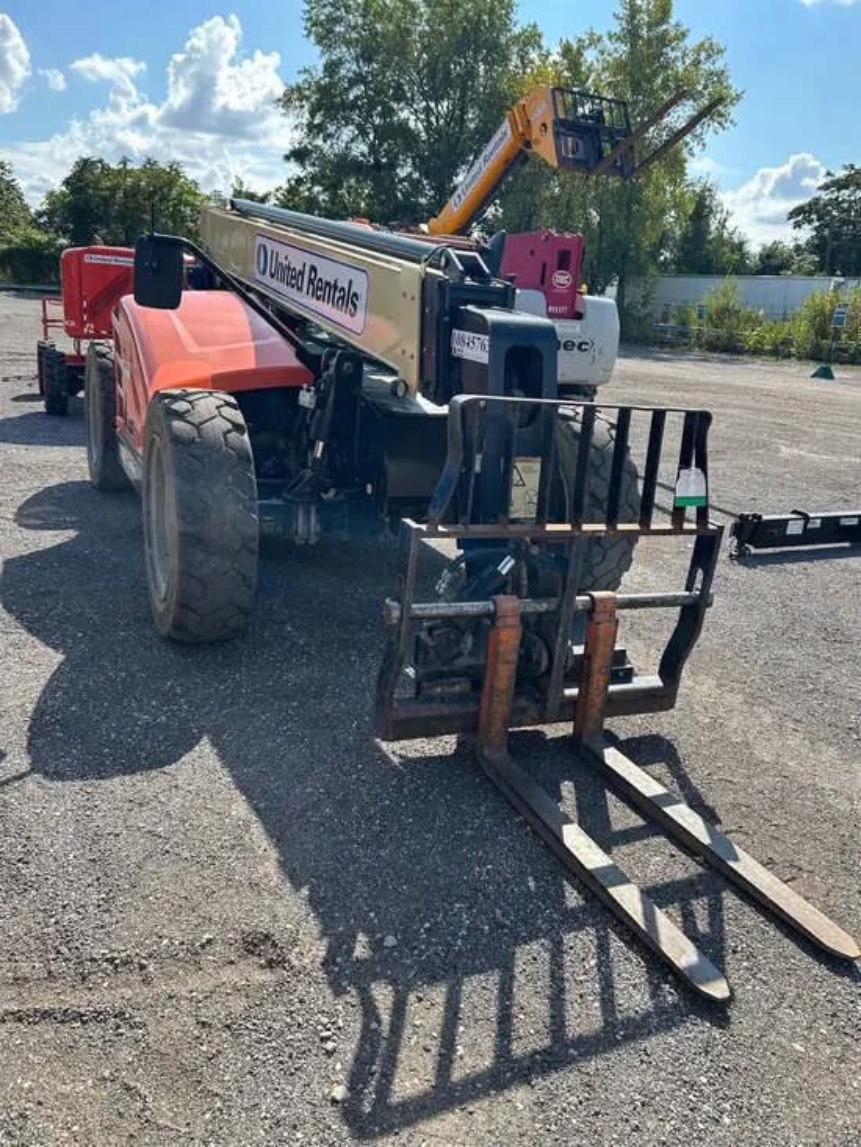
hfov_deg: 53.1
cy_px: 574
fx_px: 862
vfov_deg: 67.3
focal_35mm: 26
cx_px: 430
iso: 50
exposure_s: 1/1869
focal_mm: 5.7
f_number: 1.5
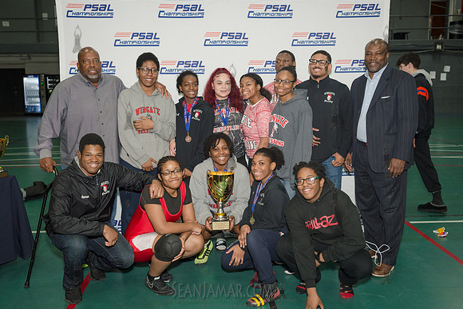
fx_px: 470
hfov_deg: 52.4
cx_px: 232
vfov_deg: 36.4
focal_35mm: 37
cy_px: 154
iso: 1600
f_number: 5
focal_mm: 35
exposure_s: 1/250
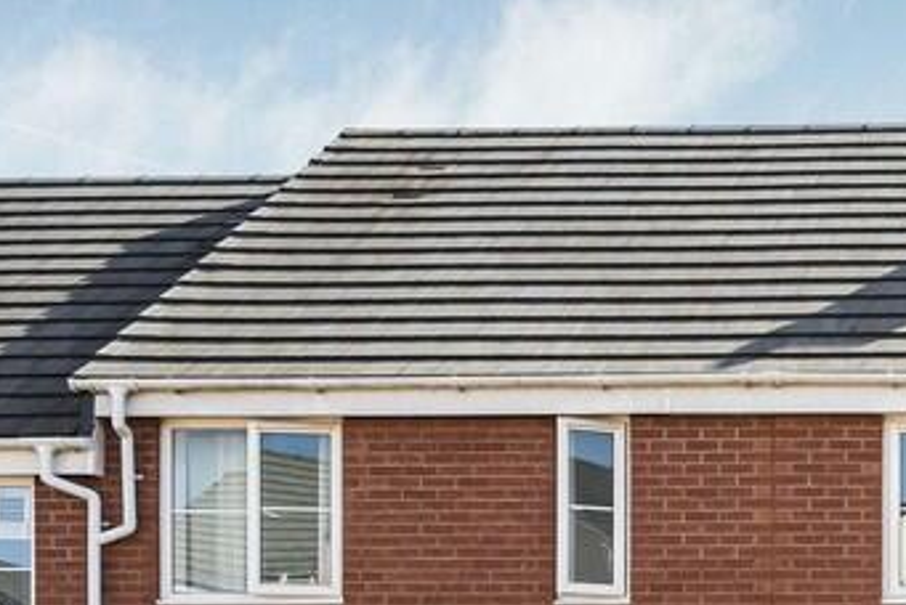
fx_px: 2116
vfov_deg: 15.5
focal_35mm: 84
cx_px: 1180
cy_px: 797
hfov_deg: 21.8
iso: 1000
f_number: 8
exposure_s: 1/1250
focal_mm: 28
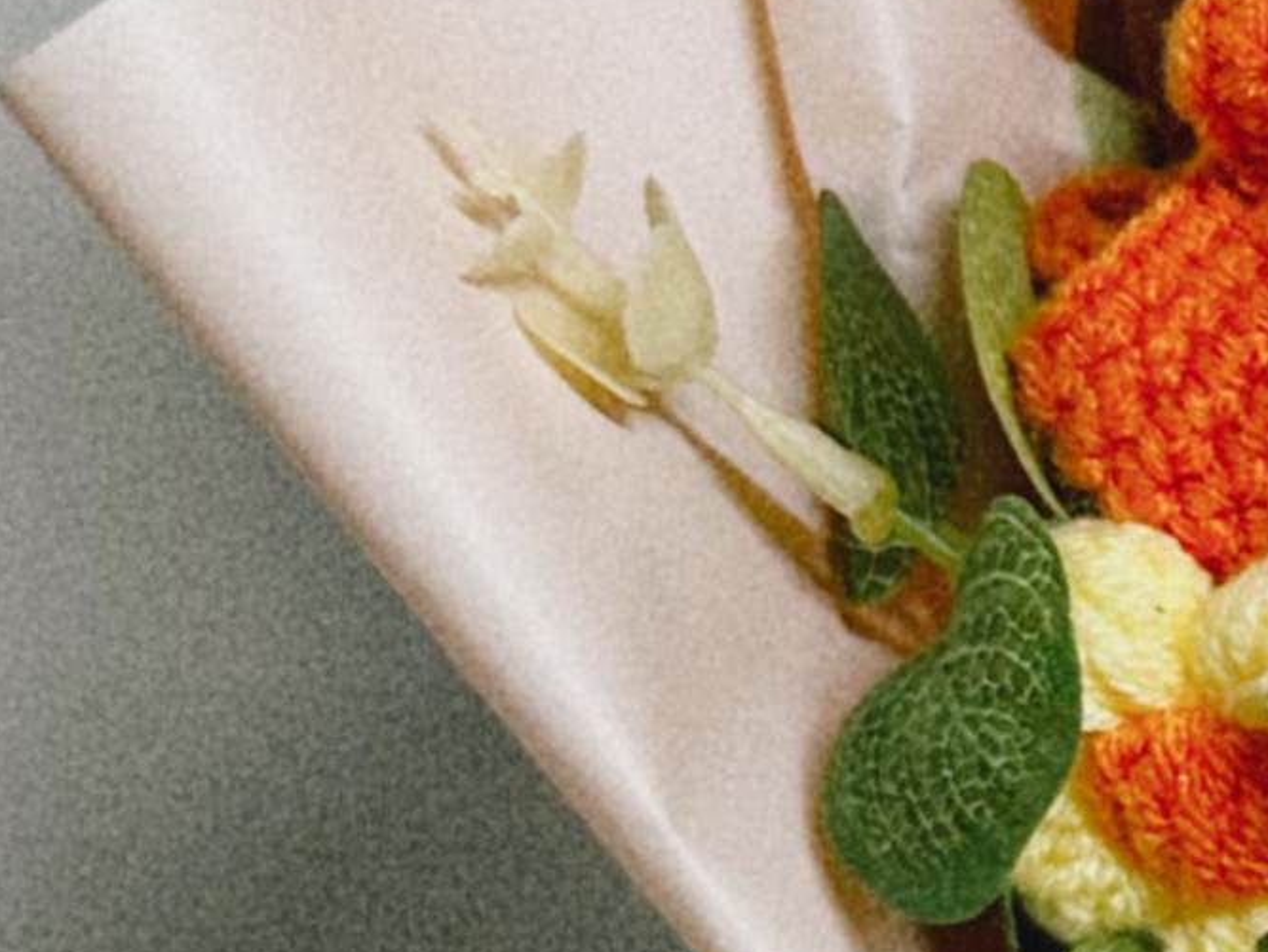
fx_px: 5314
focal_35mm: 145
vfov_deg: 10.1
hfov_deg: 12.5
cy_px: 1100
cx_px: 2228
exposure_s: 1/100
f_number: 1.78
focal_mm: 6.86
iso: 200
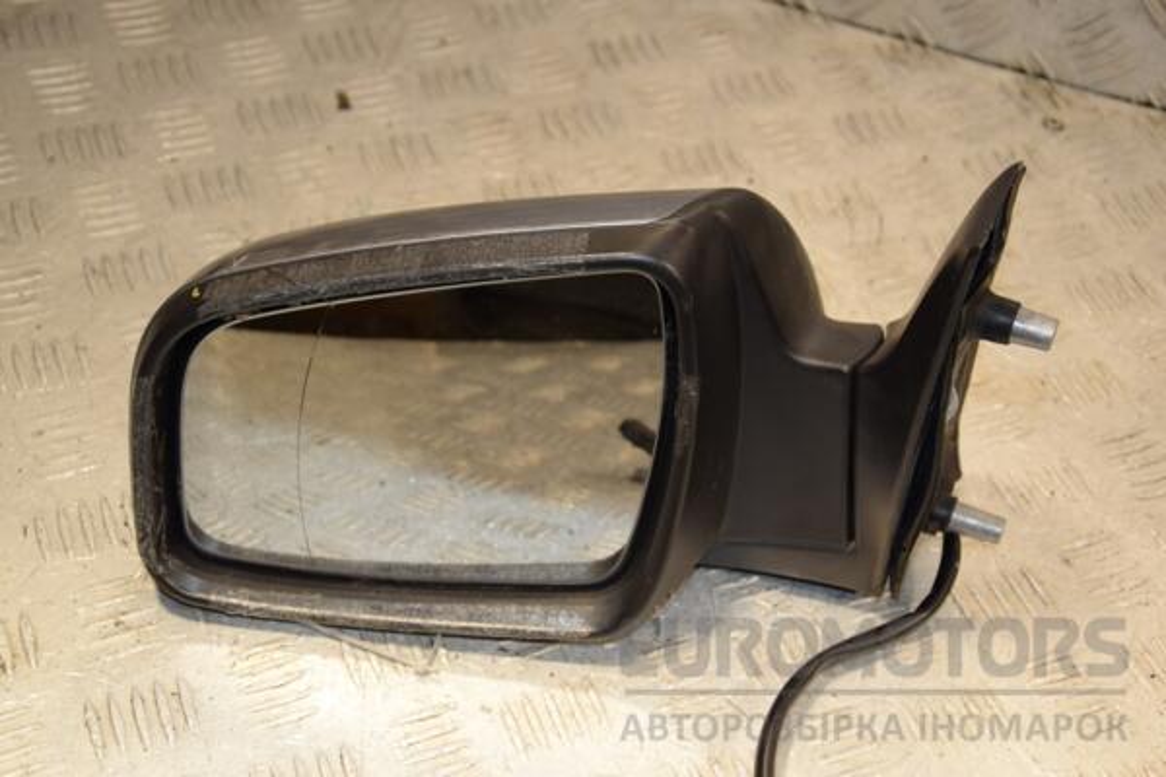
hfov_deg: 33.4
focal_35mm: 60
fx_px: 1943
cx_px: 583
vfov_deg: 22.6
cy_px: 388
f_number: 5.6
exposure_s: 1/200
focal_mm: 40
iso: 800
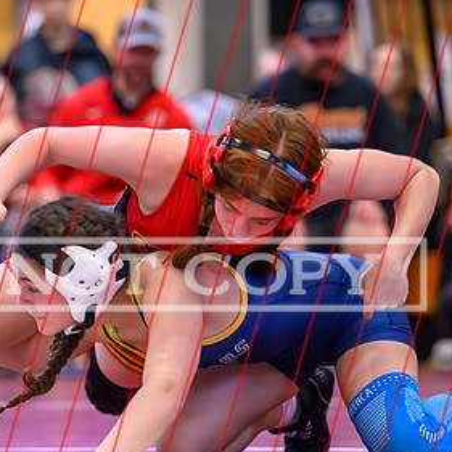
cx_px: 101
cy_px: 300
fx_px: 3723
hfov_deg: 6.9
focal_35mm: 252
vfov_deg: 6.9
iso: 10000
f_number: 2.8
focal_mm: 135
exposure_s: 1/640
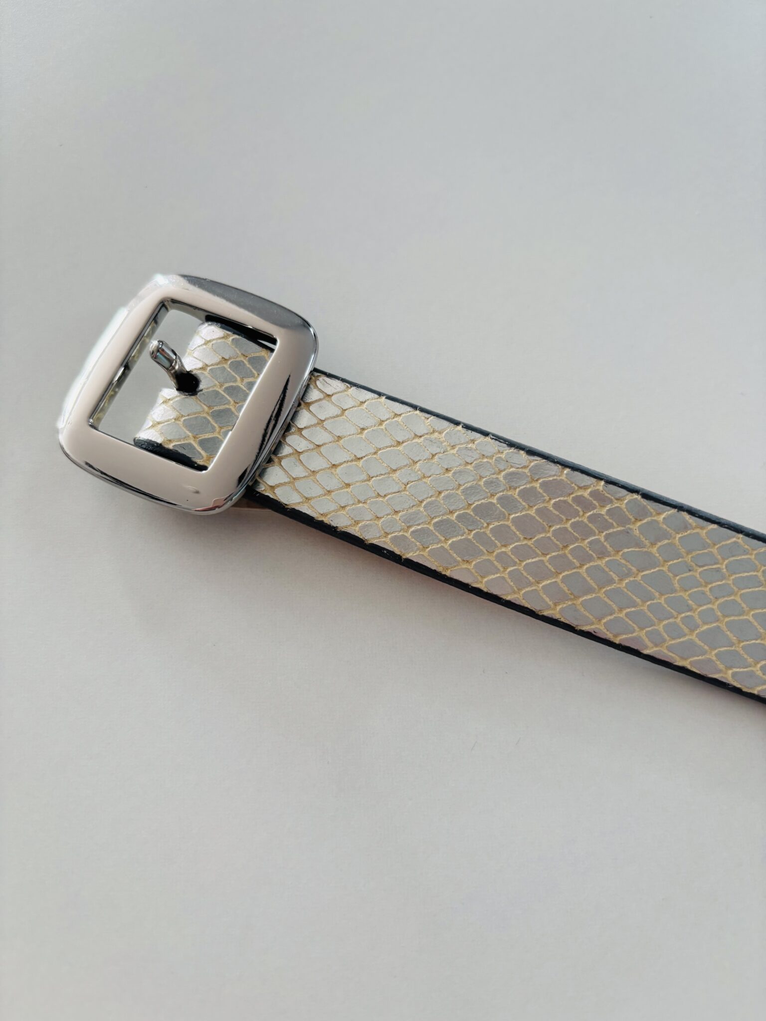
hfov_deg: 53.1
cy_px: 510
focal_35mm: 26
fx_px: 767
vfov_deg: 67.3
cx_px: 383
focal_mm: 5.96
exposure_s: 1/121
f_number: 1.6
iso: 80
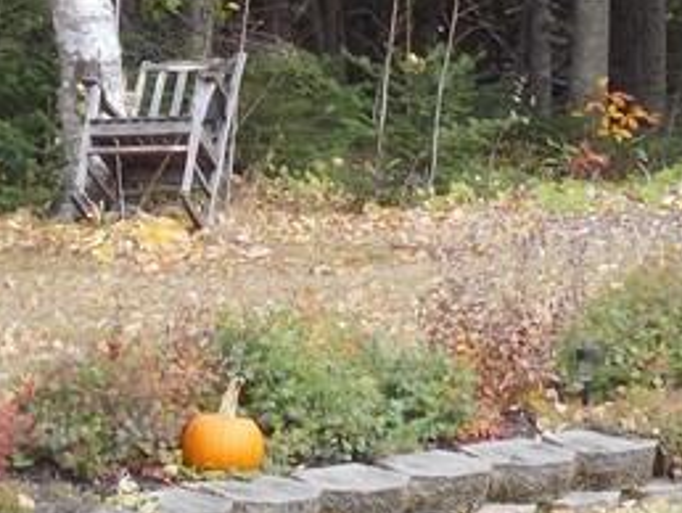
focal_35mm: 341
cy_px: -222
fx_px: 6725
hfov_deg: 5.8
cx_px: 584
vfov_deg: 4.3
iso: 100
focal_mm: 15.4
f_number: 6.3
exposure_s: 1/60
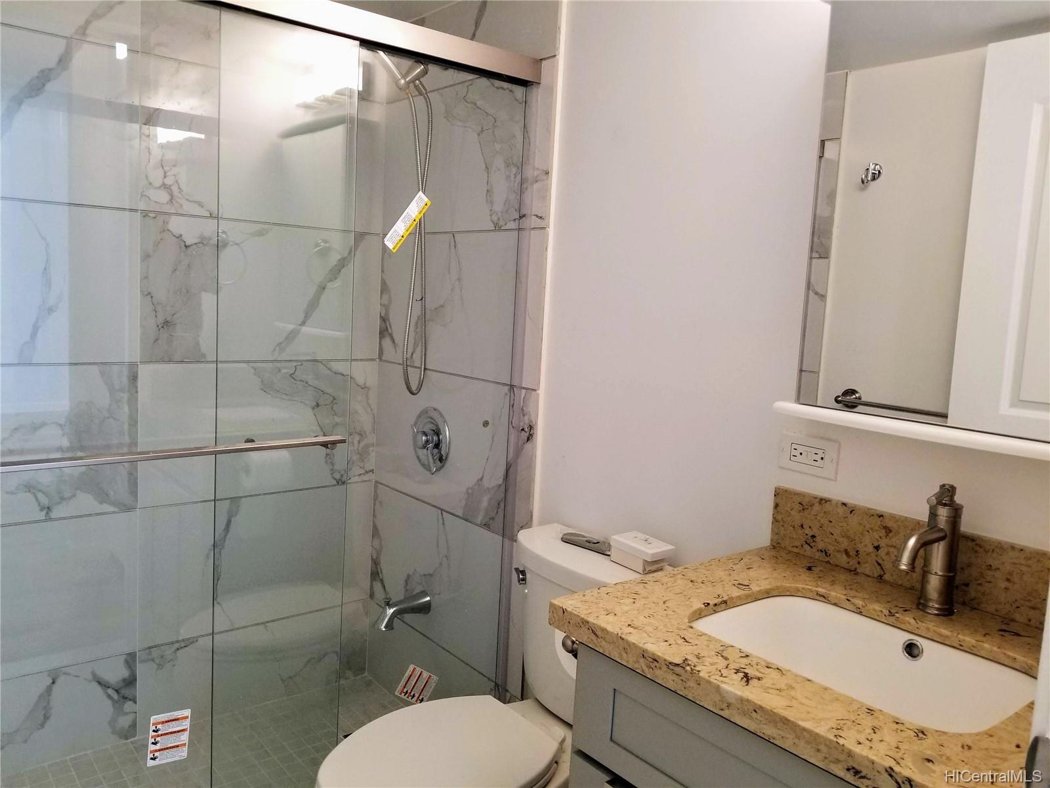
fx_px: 789
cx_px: 525
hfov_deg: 67.3
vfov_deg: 53.1
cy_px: 394
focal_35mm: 26
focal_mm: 4.25
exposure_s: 1/60
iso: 160
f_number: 1.7
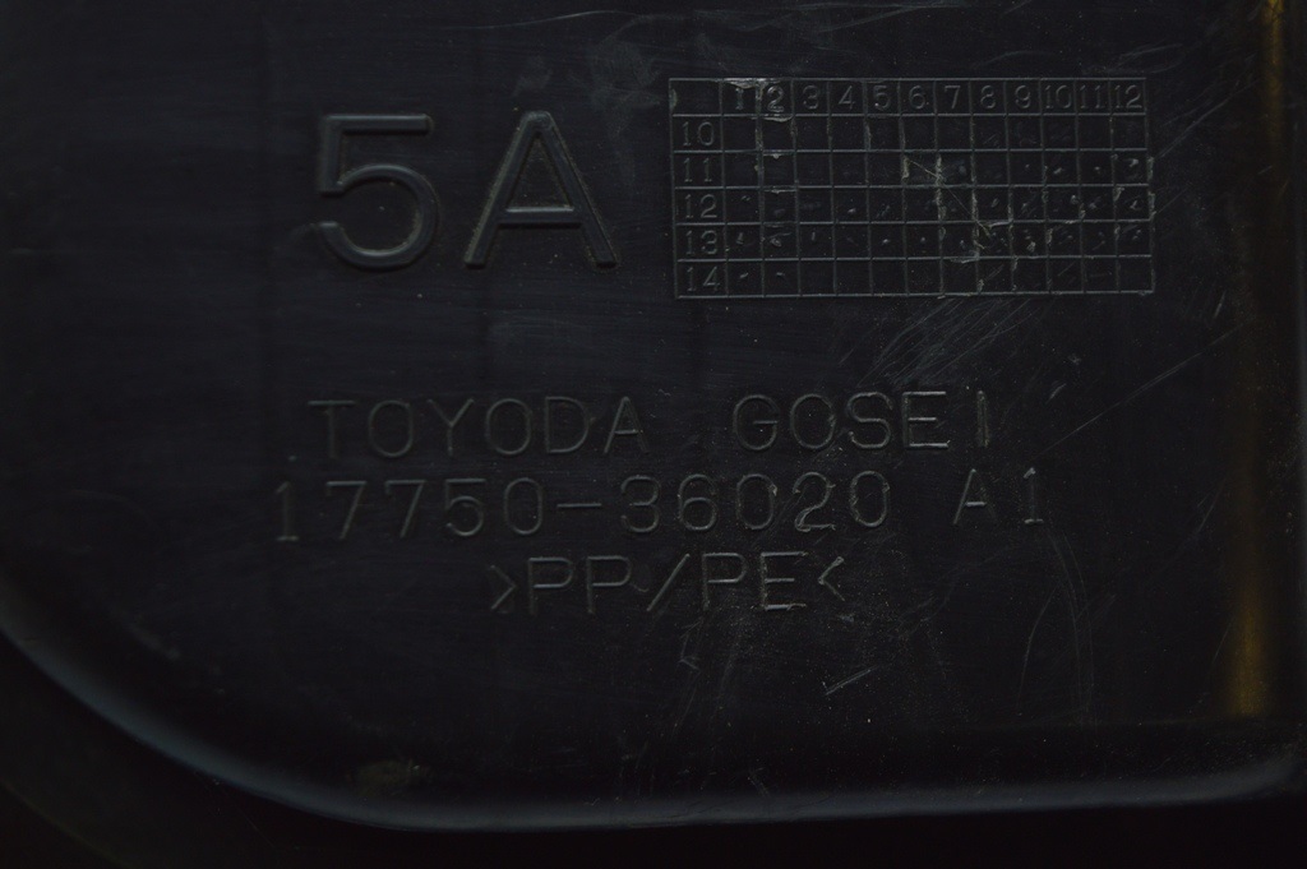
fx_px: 2993
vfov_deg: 16.5
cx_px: 654
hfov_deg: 24.6
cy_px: 434
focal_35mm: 82
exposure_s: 1/50
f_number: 5.6
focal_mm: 55
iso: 400
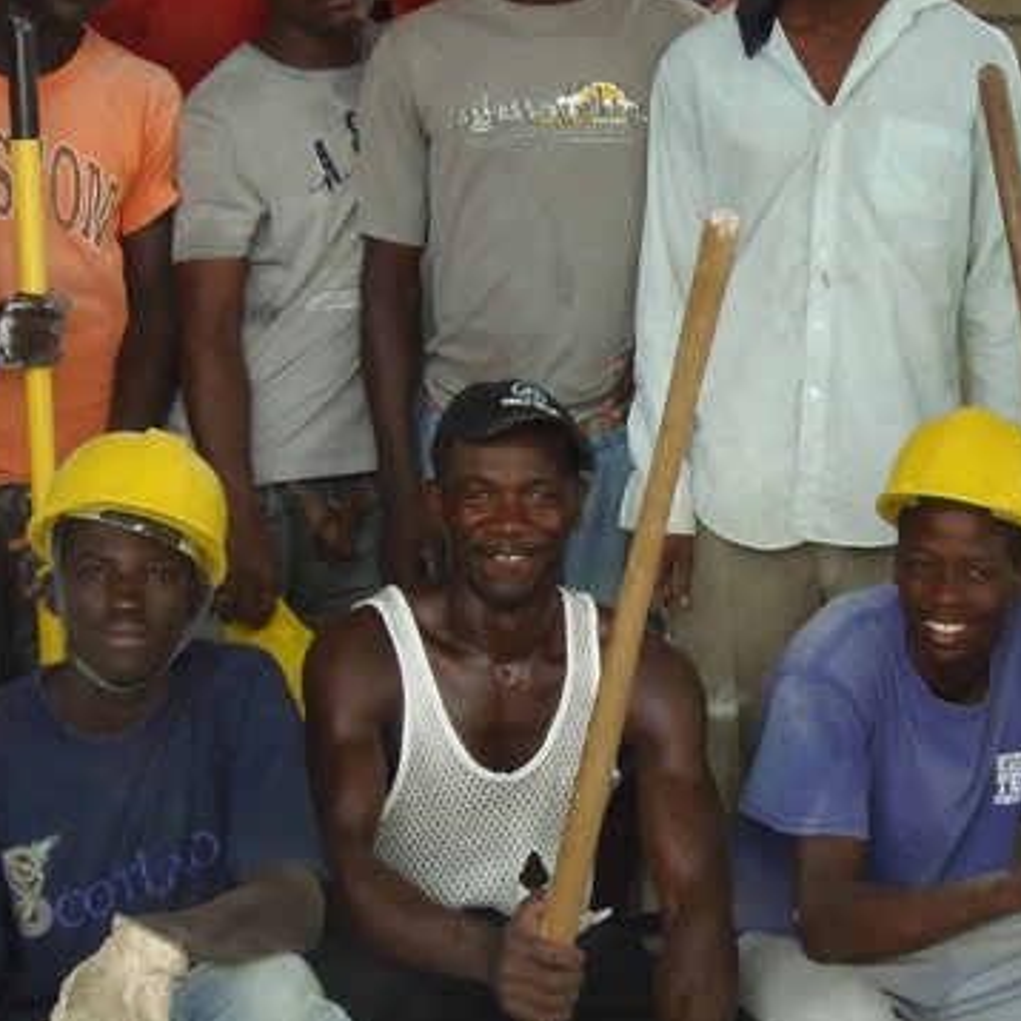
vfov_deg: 14.1
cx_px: 761
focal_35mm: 124
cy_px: 630
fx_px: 4138
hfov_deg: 14.0
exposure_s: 1/40
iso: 64
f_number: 3.8
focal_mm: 9.1
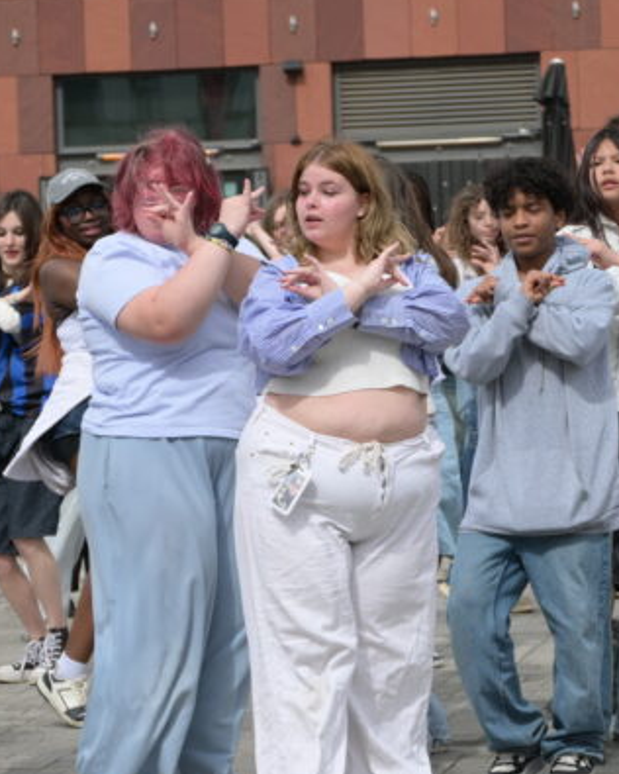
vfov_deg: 10.7
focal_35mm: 181
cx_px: 261
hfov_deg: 8.5
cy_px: 397
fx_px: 4145
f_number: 5
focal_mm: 66
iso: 200
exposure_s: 1/1600
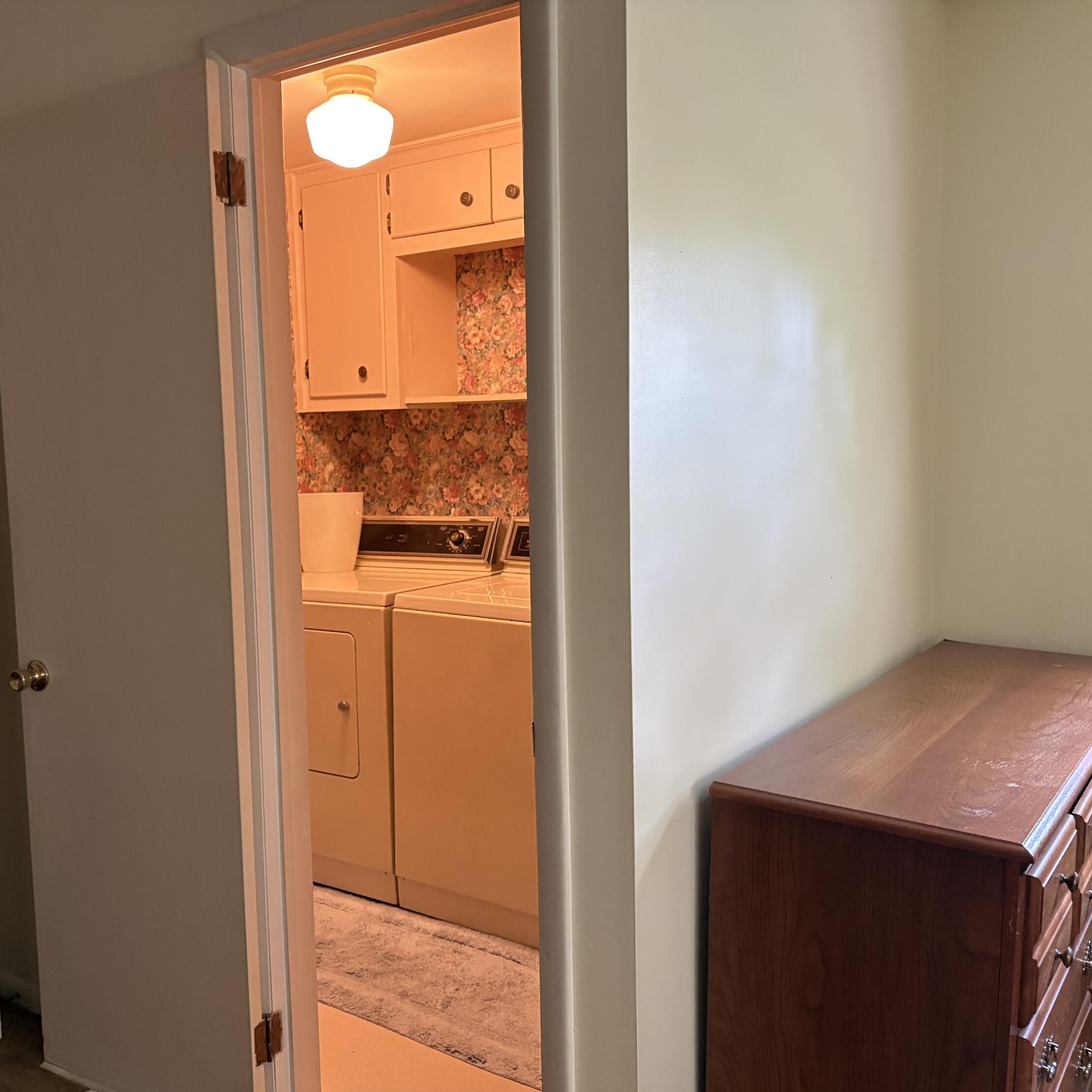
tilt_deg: -5.2
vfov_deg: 52.5
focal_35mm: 31
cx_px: 411
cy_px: 549
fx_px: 1106
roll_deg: +2.2
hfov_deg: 52.0
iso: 400
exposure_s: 1/60
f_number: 1.6
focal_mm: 5.96
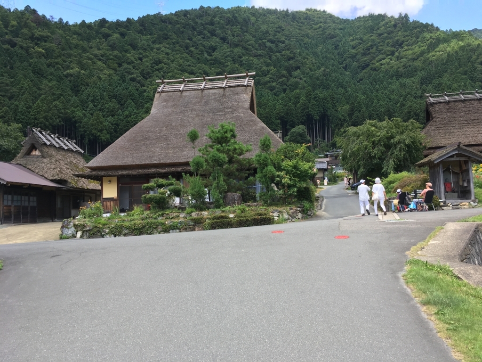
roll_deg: +1.8
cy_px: 181
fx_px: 404
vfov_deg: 48.2
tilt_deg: +5.9
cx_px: 241
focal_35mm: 29
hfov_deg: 61.7
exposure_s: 1/384
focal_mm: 4.15
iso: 25
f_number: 2.2
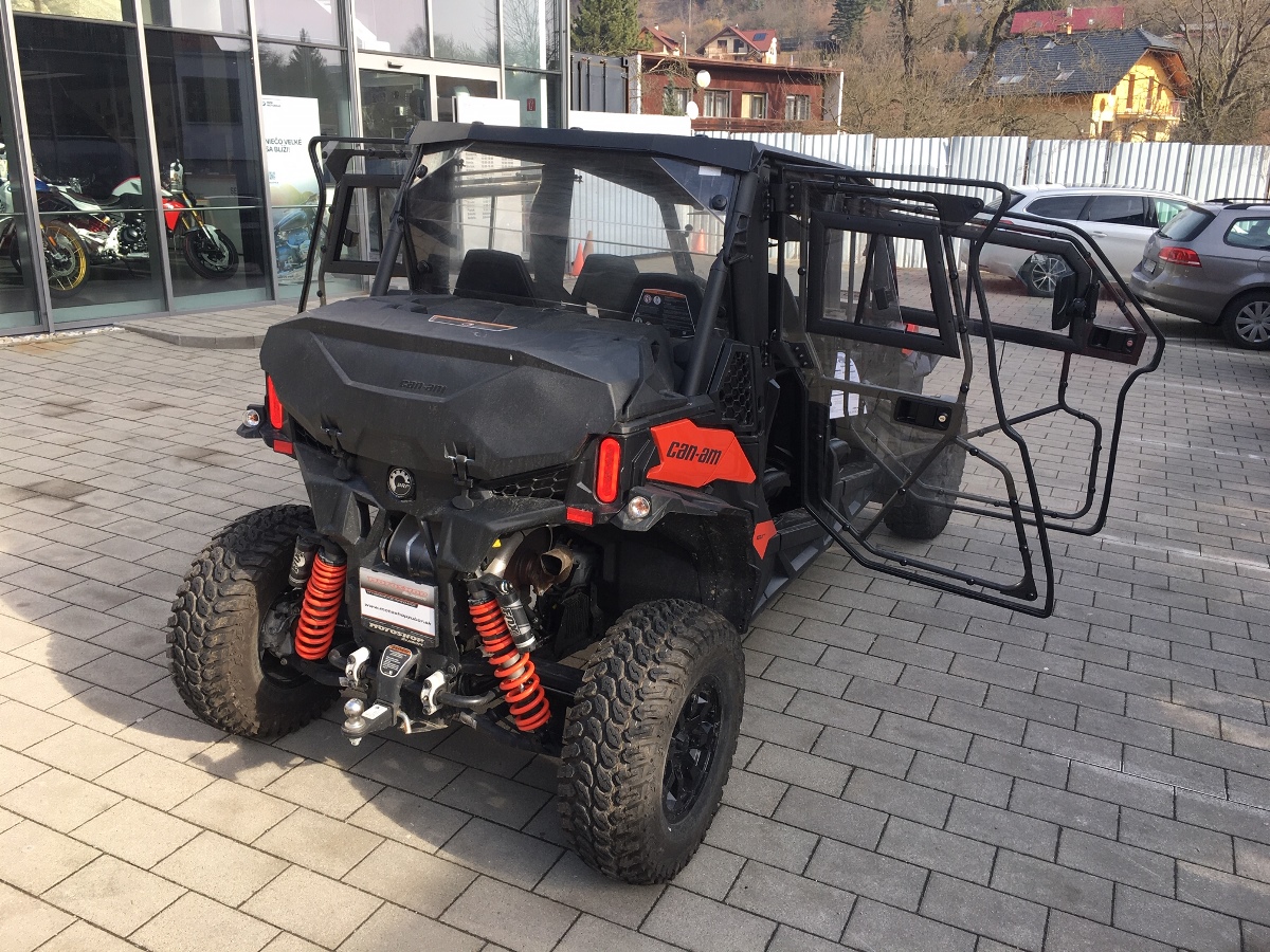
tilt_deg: -14.8
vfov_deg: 48.2
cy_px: 476
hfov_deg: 61.7
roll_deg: -1.7
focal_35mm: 29
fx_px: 1064
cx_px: 635
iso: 25
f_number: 2.2
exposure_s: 1/345
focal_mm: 4.15
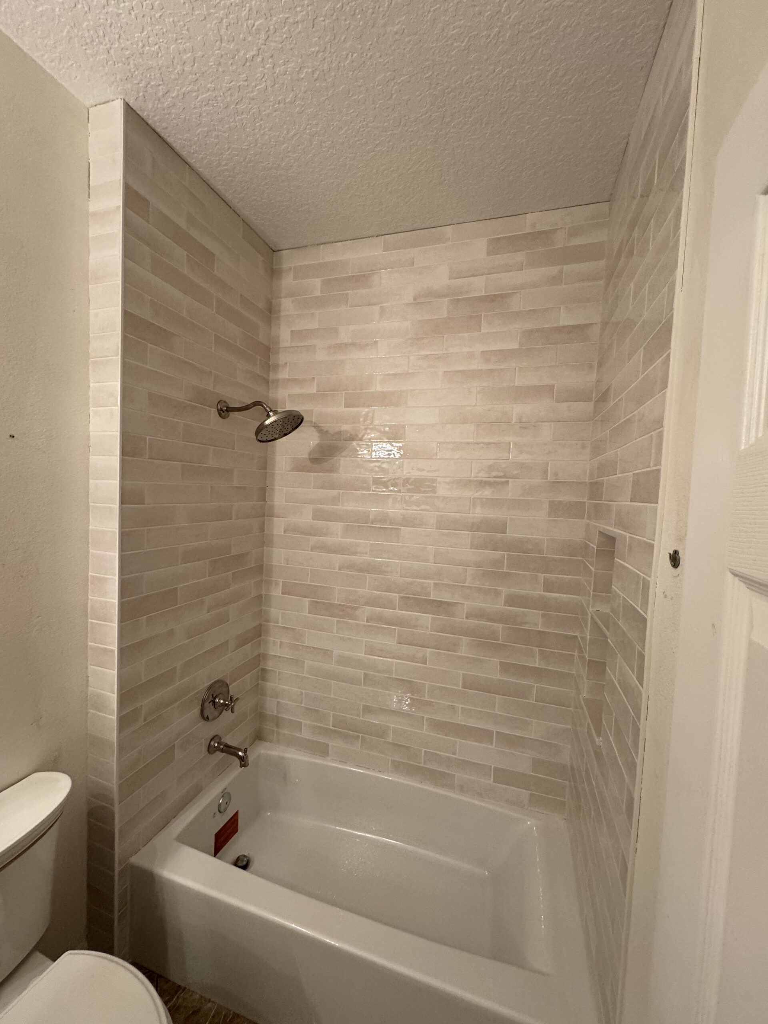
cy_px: 512
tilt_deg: -1.5
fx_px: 414
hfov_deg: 85.7
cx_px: 384
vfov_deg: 102.1
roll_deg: -2.2
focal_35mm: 14
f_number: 2.2
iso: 200
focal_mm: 2.22
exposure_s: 1/60
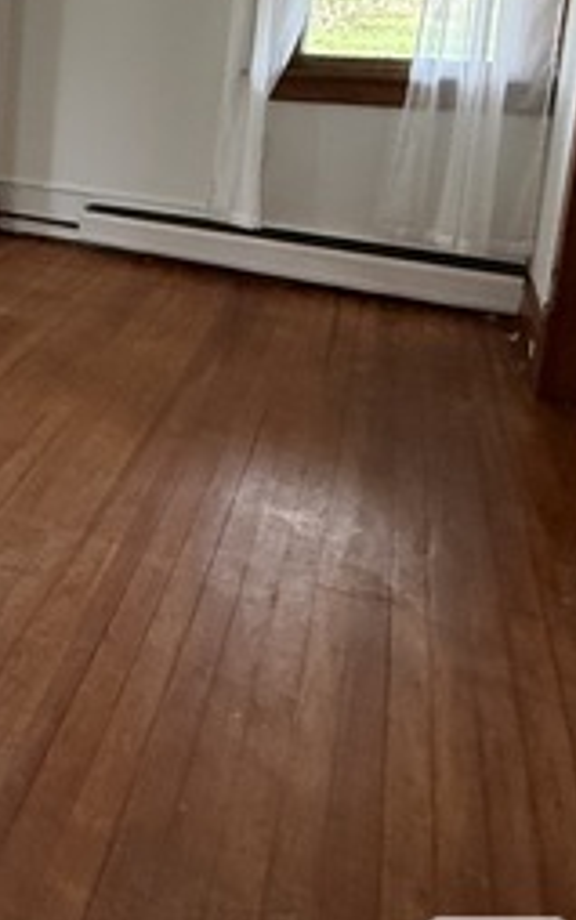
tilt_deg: -9.9
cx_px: -197
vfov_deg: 47.0
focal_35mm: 39
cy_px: 156
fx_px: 978
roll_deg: -1.2
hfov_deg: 26.9
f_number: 2.2
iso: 500
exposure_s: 1/60
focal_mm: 2.22
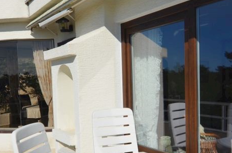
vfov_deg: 30.6
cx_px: 132
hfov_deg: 45.1
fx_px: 279
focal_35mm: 43
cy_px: 106
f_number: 10
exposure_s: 1/400
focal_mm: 11
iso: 100
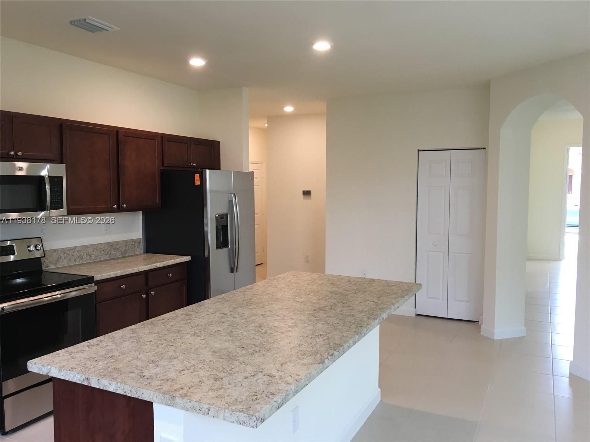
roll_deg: -0.9
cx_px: 295
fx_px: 494
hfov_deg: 61.7
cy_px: 221
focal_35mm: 29
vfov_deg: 48.2
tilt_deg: -4.0
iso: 80
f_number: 2.2
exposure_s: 1/30
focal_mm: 4.15
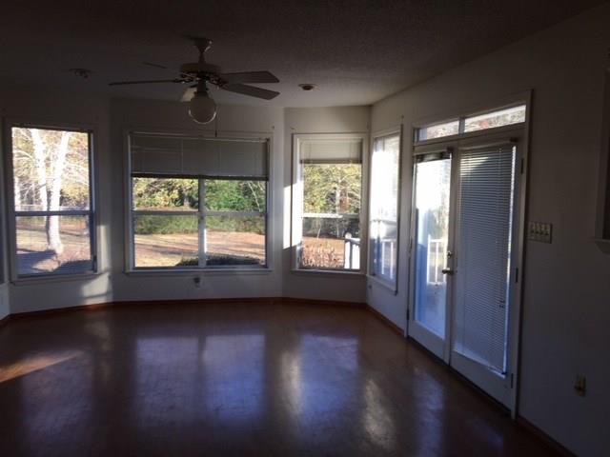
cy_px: 228
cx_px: 305
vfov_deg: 48.2
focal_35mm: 29
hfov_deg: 61.7
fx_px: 511
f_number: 2.2
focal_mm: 4.15
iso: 25
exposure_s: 1/120
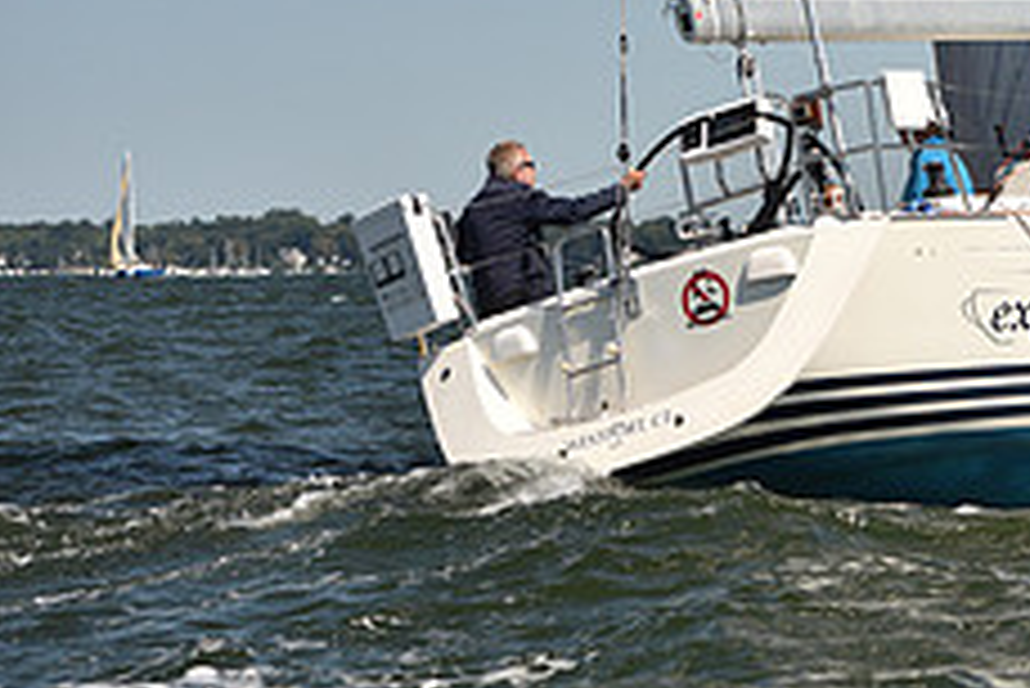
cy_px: 124
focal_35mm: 218
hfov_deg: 9.3
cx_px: 1219
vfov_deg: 6.3
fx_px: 6241
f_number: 4.5
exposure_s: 1/1250
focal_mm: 86
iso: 250
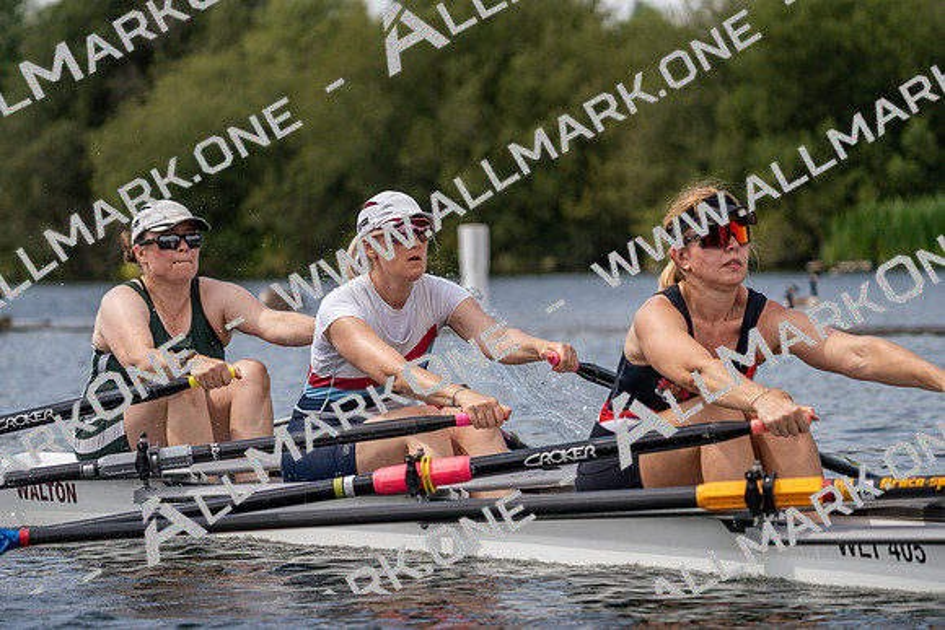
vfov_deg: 6.9
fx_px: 5251
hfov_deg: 10.3
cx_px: 472
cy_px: 315
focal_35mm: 200
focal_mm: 200
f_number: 5.6
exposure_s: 1/1600
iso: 250
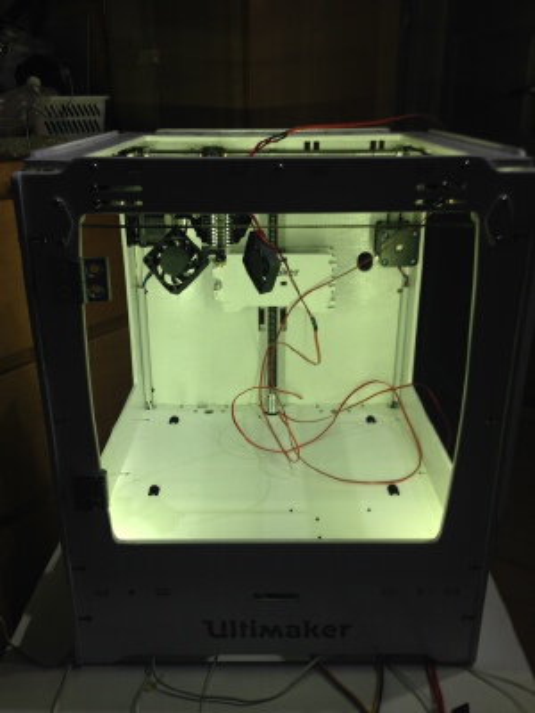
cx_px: 268
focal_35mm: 33
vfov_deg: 55.4
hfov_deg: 42.9
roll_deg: -1.0
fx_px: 680
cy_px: 356
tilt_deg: -21.6
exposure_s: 1/20
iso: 50
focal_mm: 4.12
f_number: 2.4
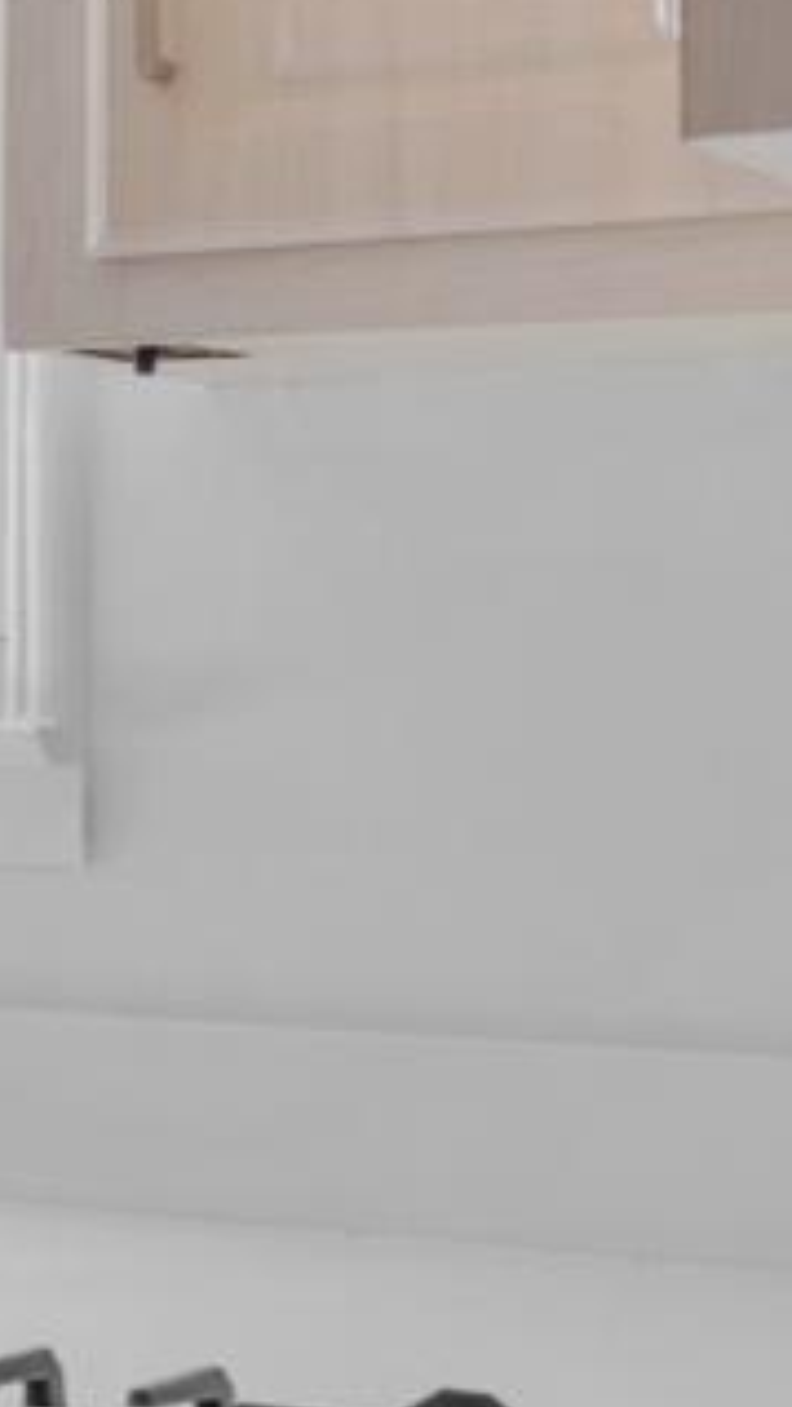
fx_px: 4030
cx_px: -2451
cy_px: 794
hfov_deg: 7.5
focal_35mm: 108
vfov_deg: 19.8
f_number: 9
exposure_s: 1/13
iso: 250
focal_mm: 16
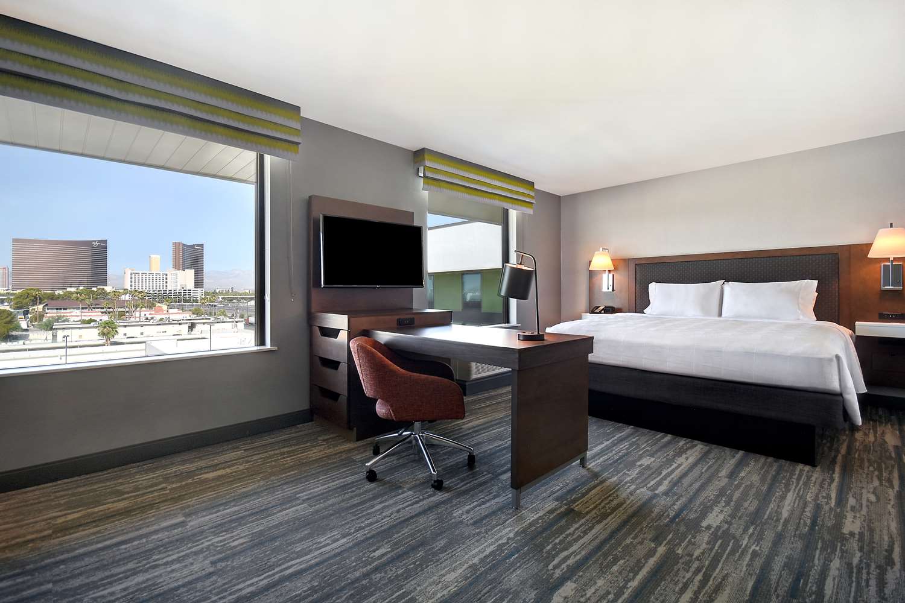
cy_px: 302
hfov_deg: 100.4
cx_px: 452
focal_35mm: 15
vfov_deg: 77.3
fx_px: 377
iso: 250
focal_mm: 10
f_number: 7.1
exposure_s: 1/60
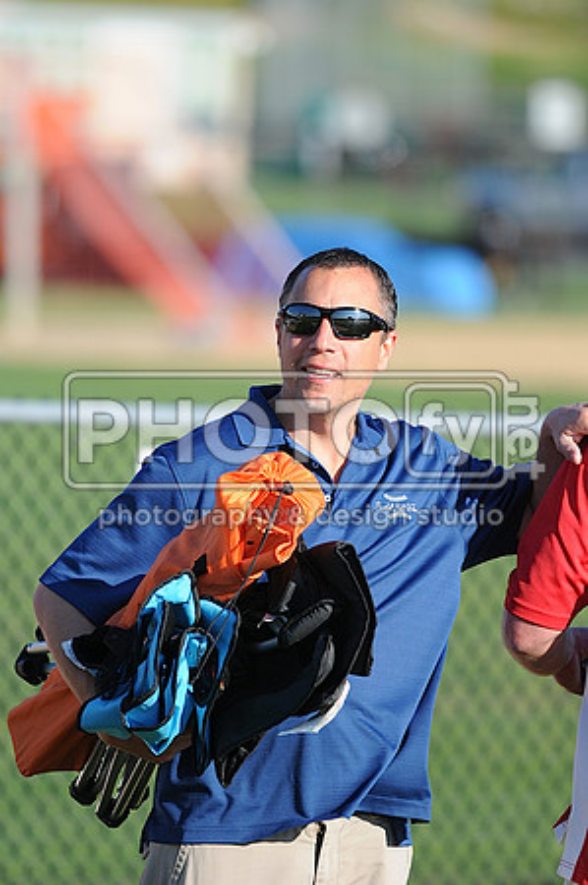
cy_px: 442
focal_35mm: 450
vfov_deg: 4.6
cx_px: 294
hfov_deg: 3.0
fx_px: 11050
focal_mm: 300
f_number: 4
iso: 200
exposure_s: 1/1000
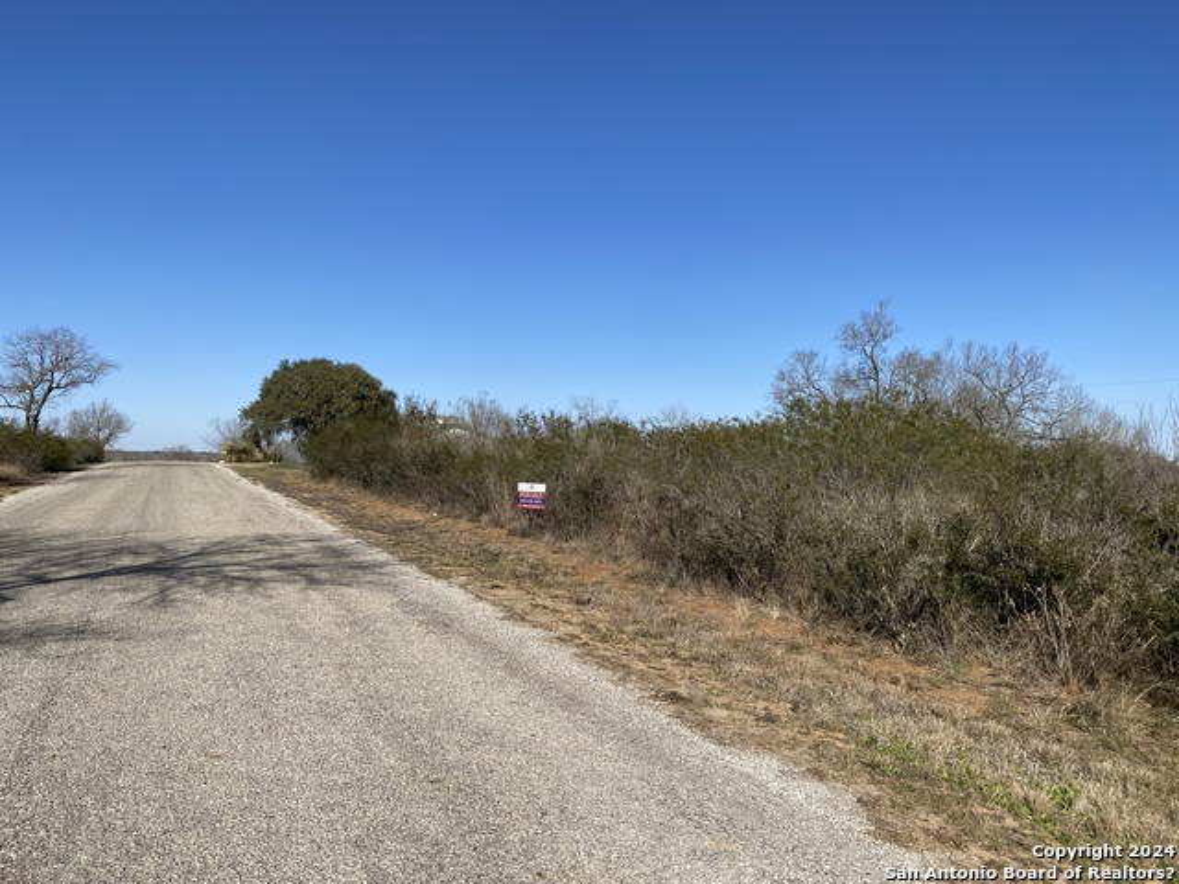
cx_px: 590
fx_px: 886
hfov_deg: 67.3
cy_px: 442
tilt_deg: +2.8
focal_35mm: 26
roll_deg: -1.8
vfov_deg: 53.1
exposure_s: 1/4115
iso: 32
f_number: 1.8
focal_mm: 4.25
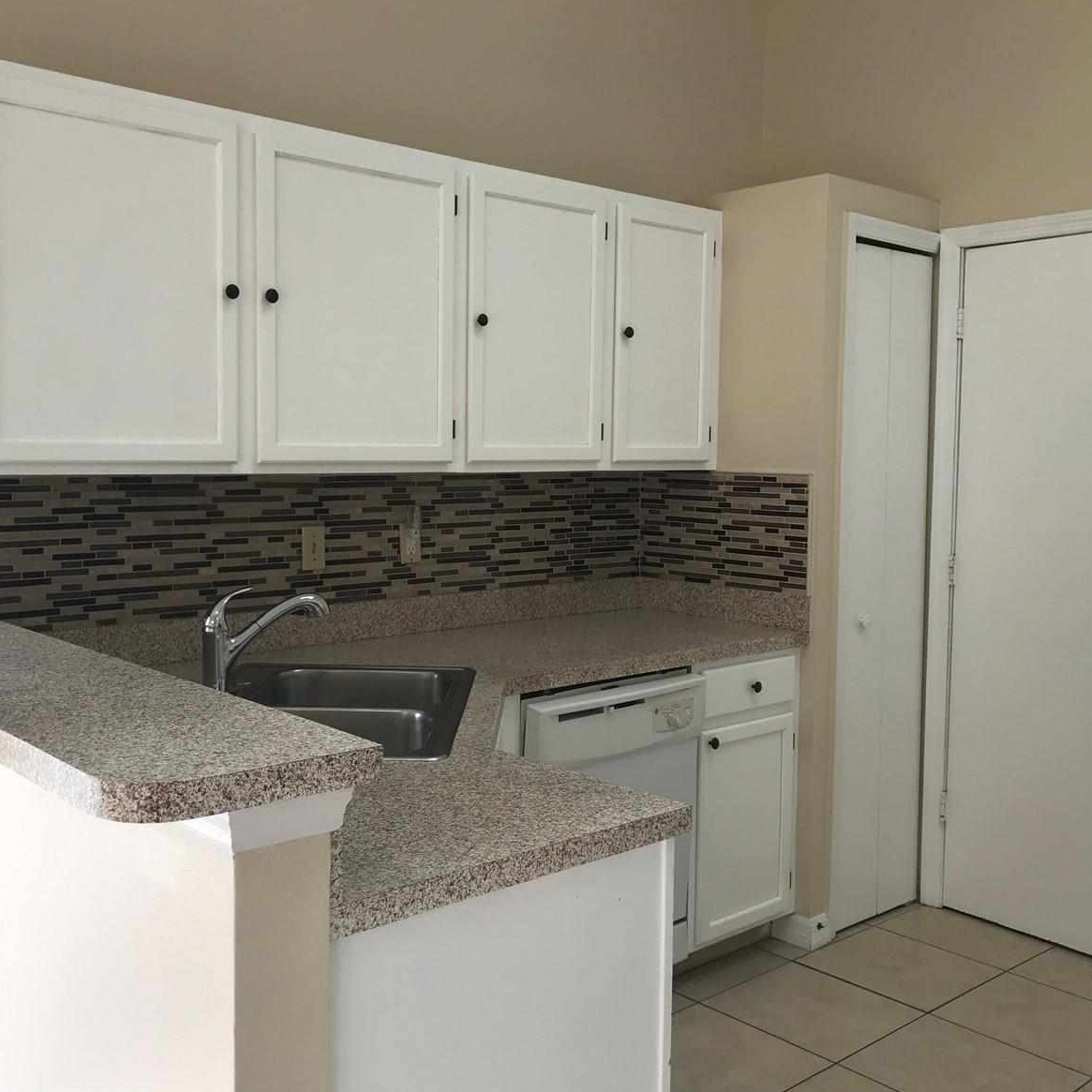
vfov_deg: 48.4
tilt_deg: -4.9
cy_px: 538
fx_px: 1213
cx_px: 469
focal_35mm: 34
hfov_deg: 48.3
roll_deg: -0.6
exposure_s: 1/120
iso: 32
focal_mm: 3.99
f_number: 1.8
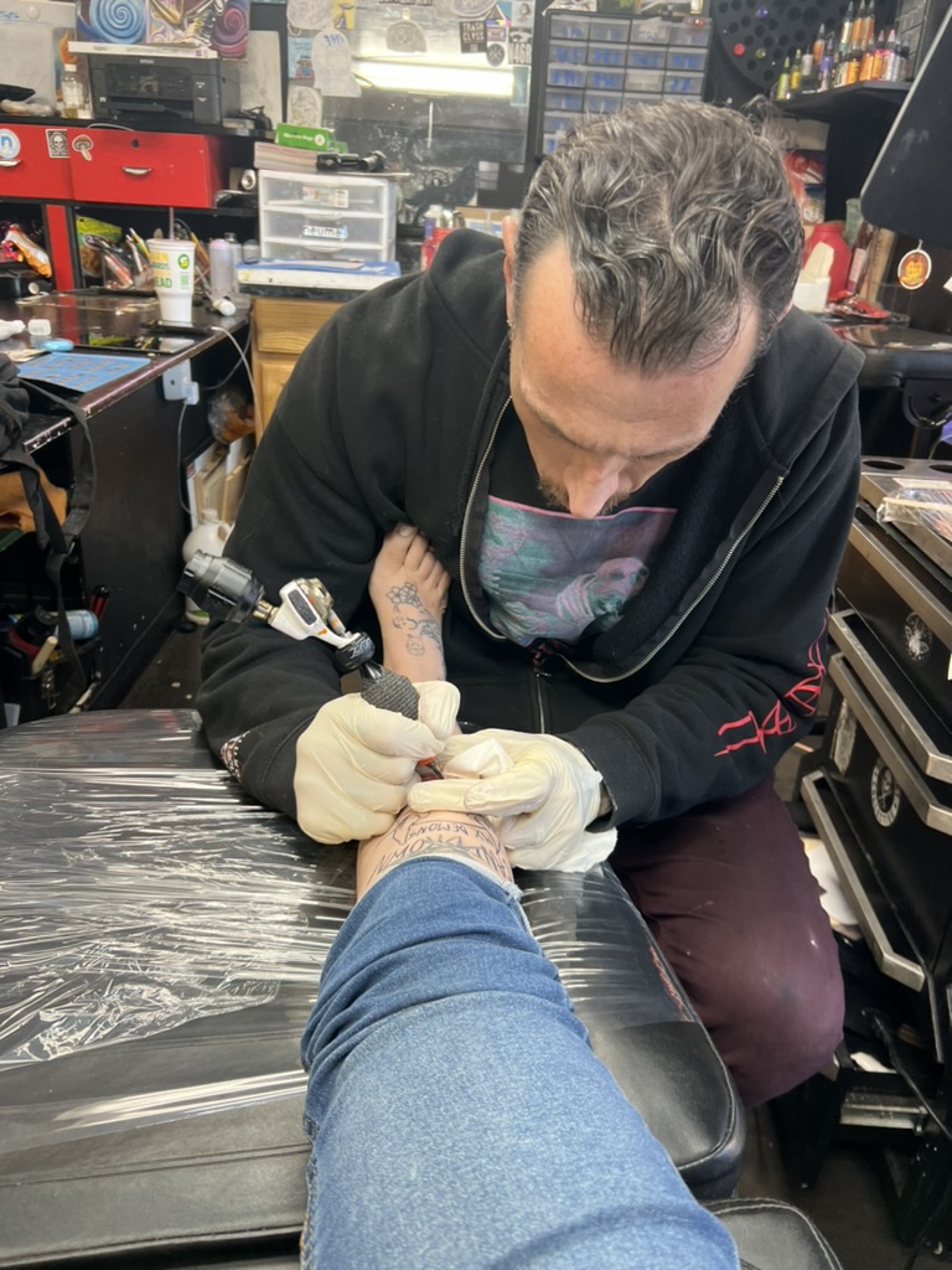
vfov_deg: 67.3
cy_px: 635
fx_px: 953
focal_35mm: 26
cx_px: 476
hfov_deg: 53.1
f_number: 1.5
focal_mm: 5.7
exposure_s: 1/60
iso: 64
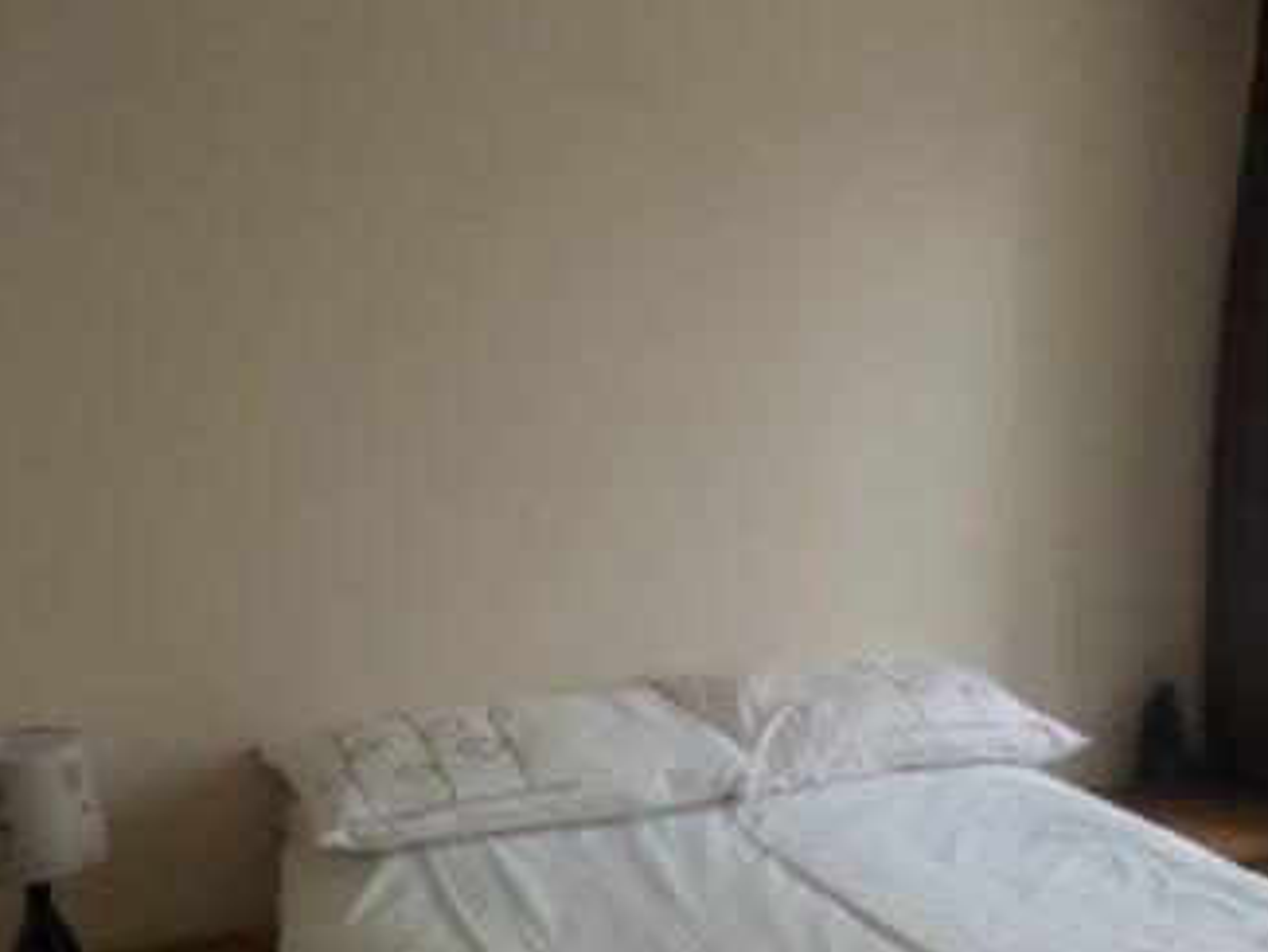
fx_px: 1576
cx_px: 1001
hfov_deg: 42.0
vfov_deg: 32.6
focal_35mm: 43
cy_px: 778
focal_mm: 4.3
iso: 160
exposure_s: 1/100
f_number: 2.5
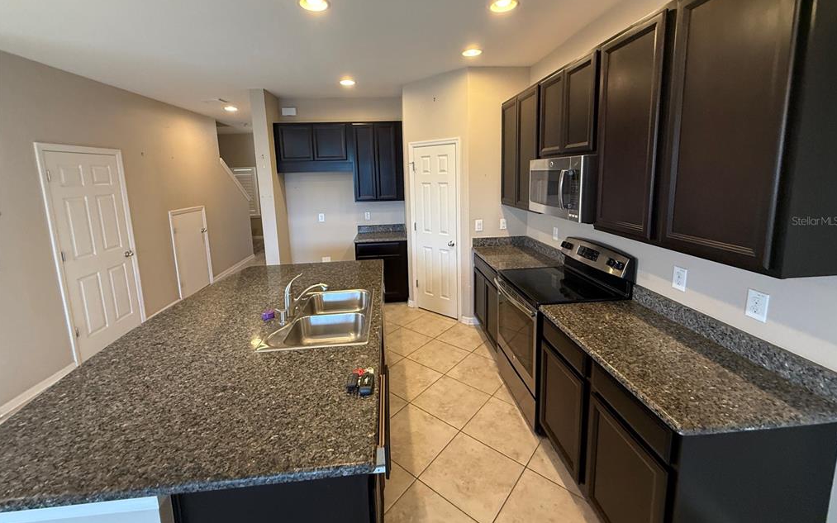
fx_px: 342
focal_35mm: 15
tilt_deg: -4.5
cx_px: 419
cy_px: 221
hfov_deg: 101.5
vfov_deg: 74.3
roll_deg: +1.9
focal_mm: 2.22
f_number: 2.2
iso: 250
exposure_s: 1/60
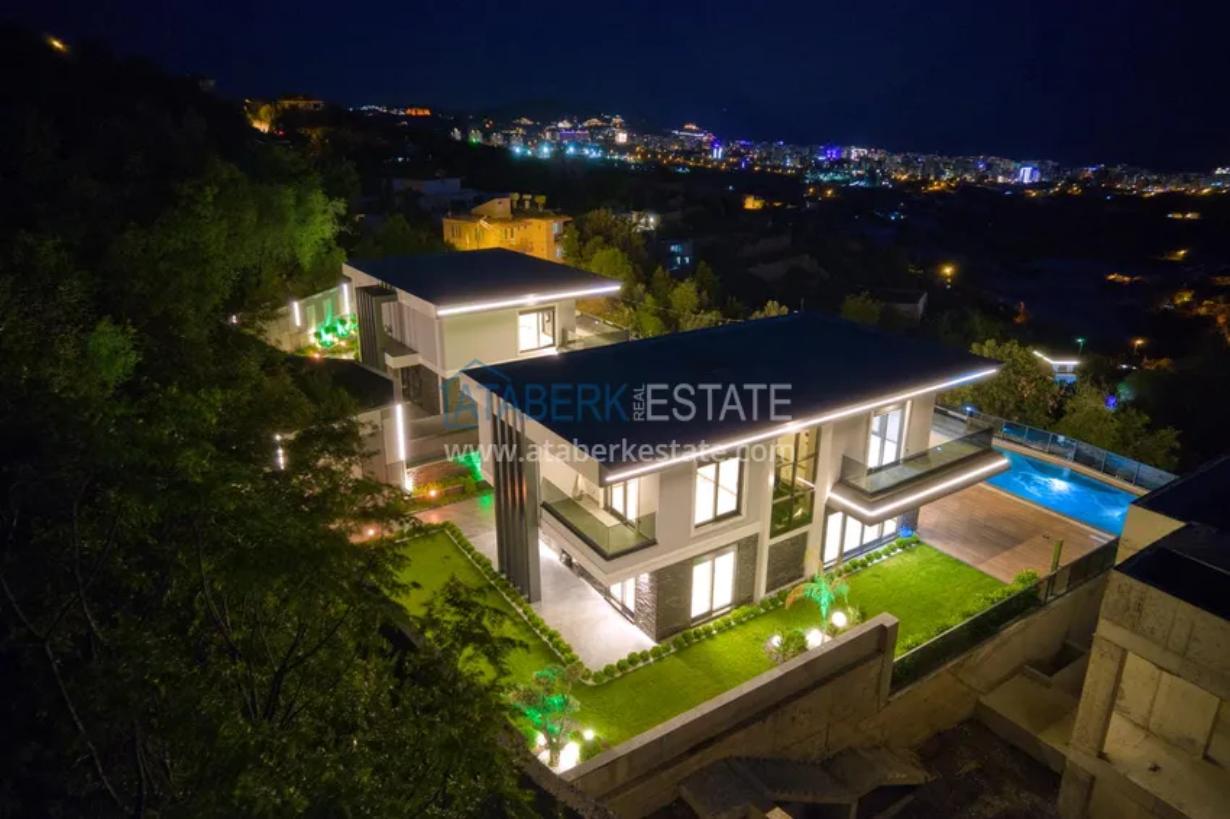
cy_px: 410
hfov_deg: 78.6
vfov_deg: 57.2
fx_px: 751
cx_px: 615
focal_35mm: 22
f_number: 2.8
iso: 950
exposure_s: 1/6.25
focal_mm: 8.38
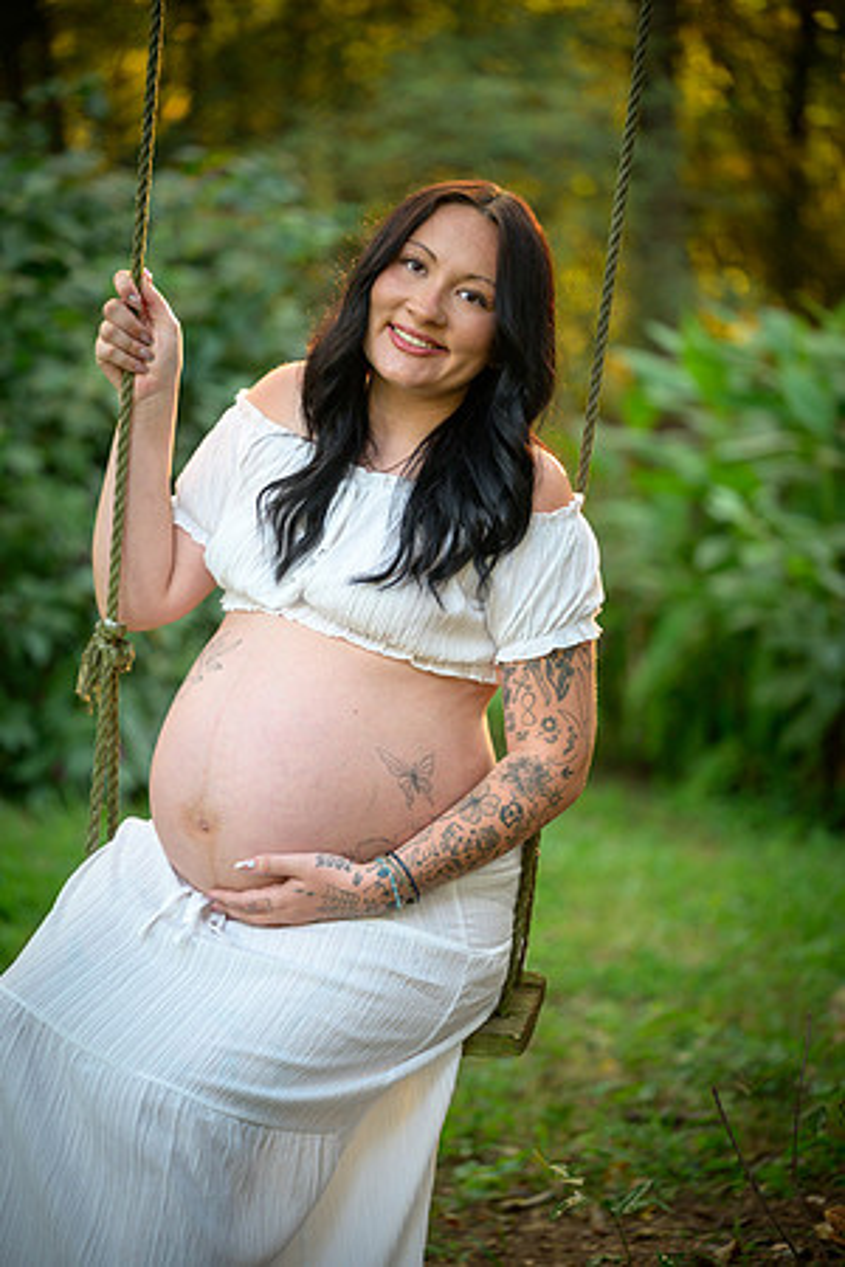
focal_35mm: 105
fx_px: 3697
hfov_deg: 13.0
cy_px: 634
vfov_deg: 19.5
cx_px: 422
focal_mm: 105
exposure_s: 1/125
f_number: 2.8
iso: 800
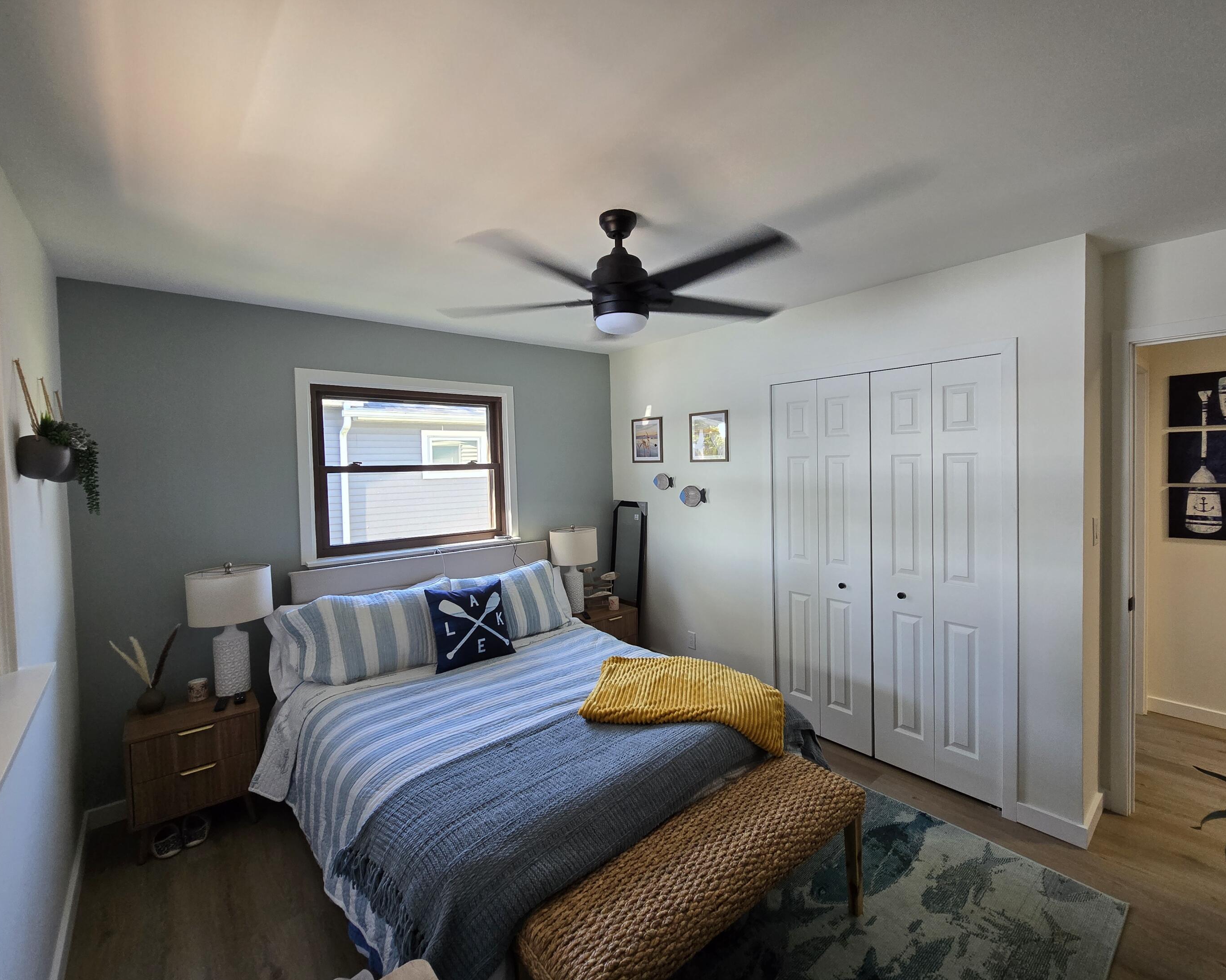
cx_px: 650
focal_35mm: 14
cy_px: 477
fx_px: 508
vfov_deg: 88.0
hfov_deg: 100.6
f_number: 2.2
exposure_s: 1/60
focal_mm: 2.2
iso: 160
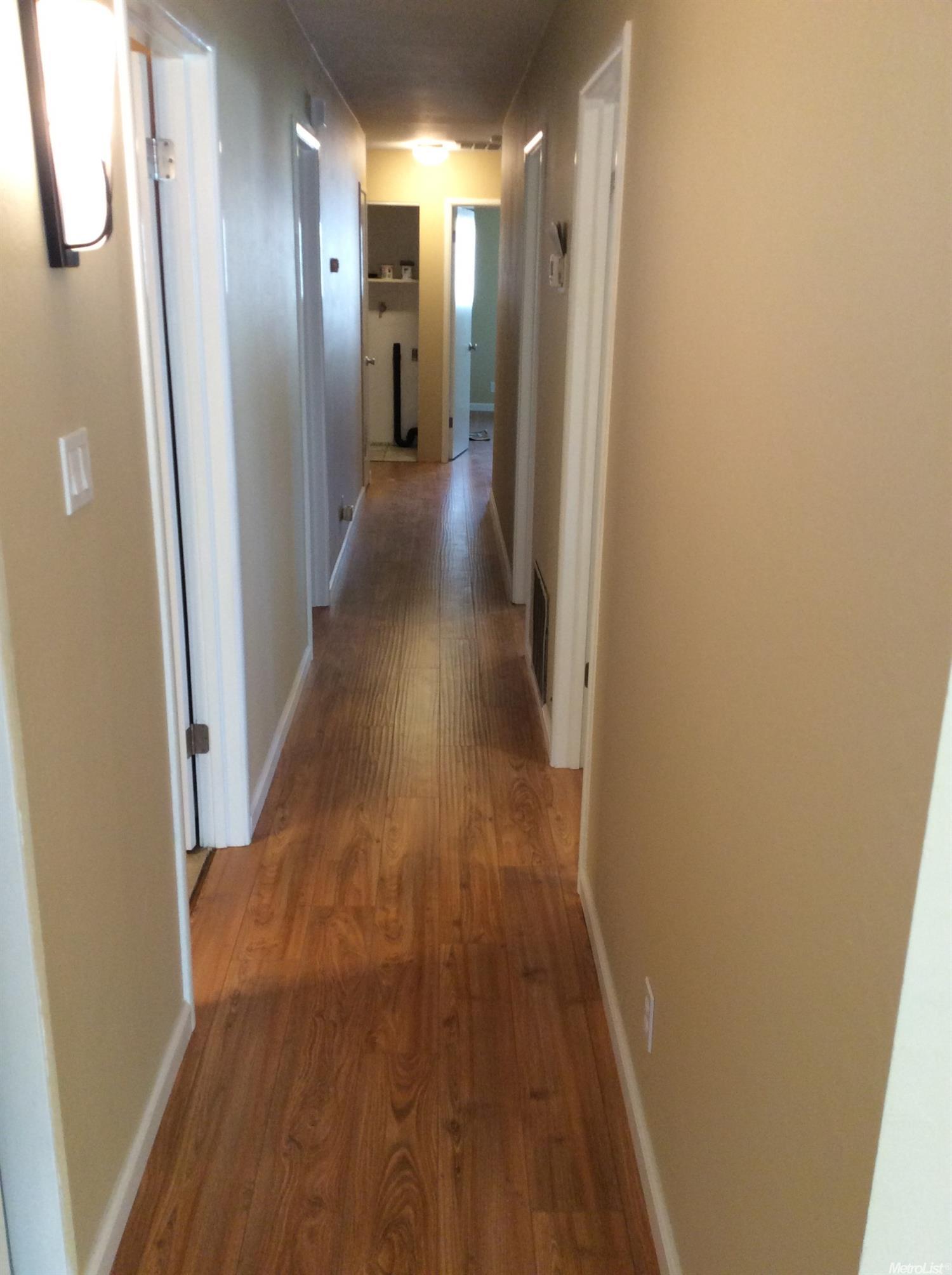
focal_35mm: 32
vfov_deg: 56.9
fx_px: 1176
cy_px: 638
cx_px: 476
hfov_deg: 44.1
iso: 100
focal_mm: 3.3
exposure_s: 1/25
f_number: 2.4
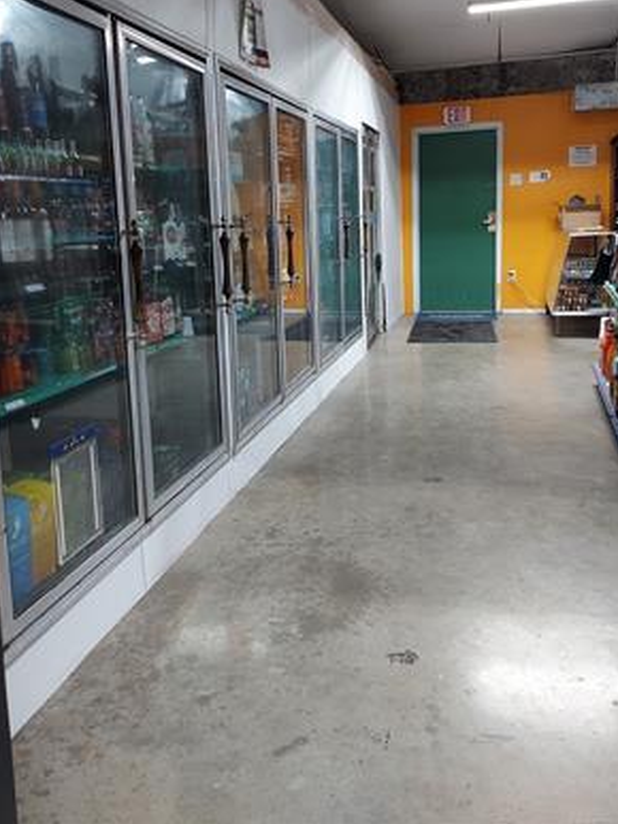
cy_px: 317
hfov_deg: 45.4
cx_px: 294
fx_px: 738
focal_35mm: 31
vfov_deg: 57.8
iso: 400
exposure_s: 1/33
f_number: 2
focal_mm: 4.6
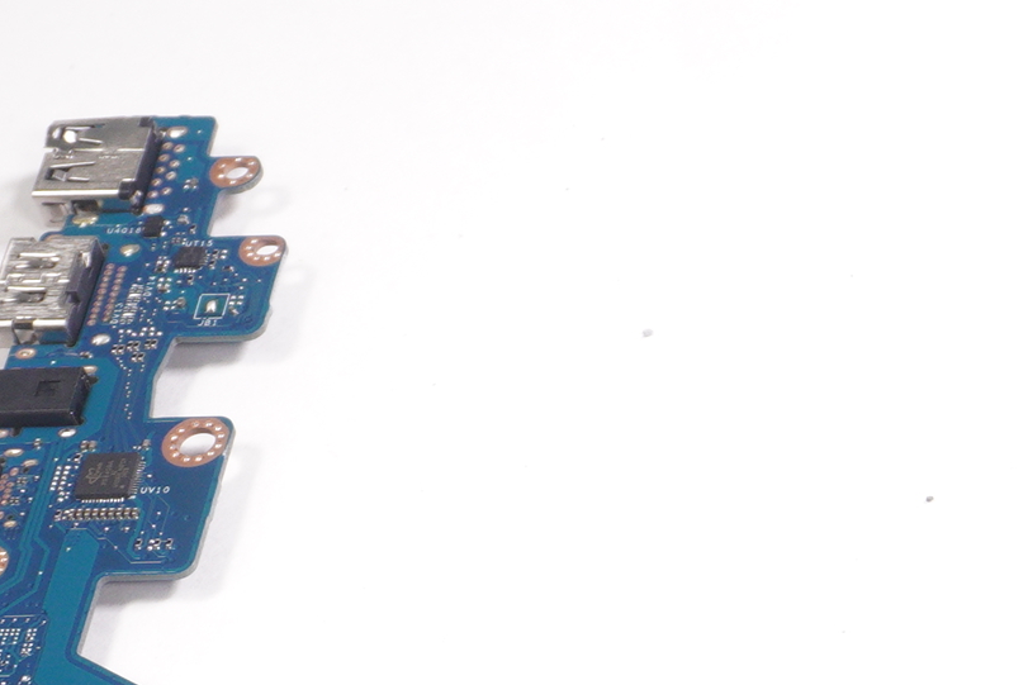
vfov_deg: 10.6
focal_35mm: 128
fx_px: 3651
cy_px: 695
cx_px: 1503
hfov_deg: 15.0
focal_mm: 23
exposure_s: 1/200
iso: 640
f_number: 5
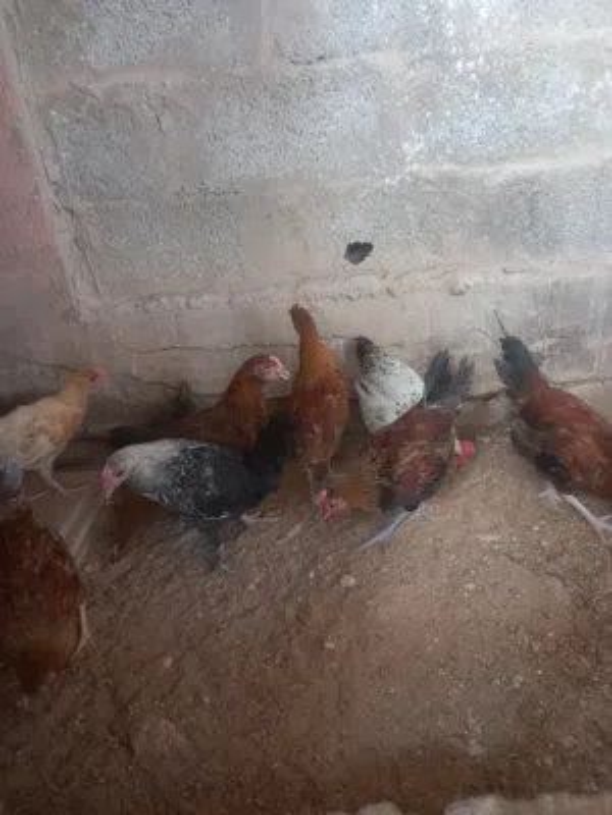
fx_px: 589
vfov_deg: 69.4
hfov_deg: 54.9
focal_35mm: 25
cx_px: 306
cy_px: 408
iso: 160
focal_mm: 4.6
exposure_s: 1/30
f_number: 2
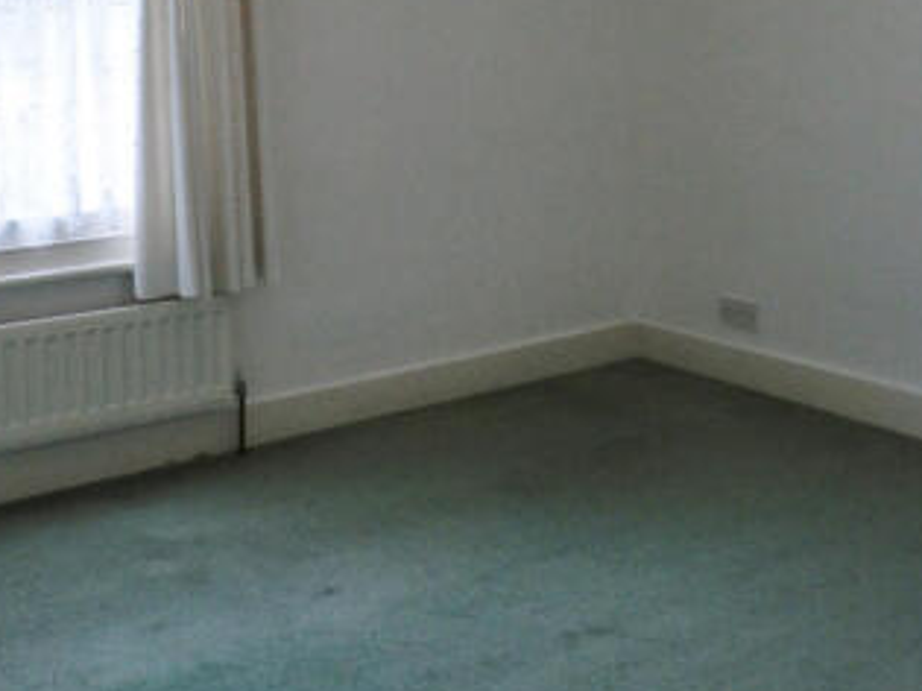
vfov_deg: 28.1
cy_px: 83
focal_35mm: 50
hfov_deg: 38.1
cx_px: 391
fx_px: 1331
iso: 80
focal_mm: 4.9
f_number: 3.2
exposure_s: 1/60
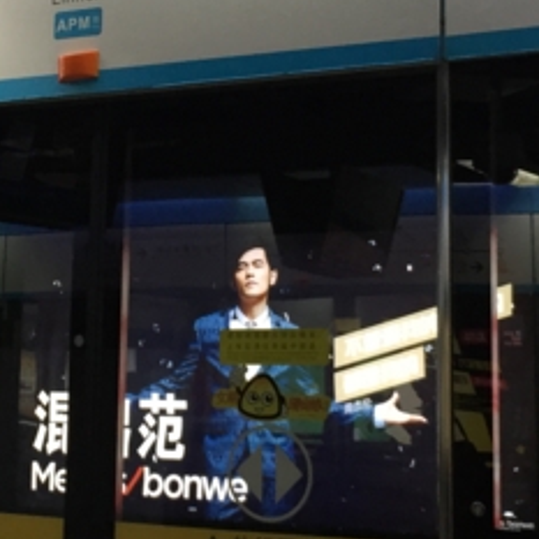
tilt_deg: +8.9
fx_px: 1550
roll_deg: -1.4
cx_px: 118
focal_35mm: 88
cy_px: 143
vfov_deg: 19.6
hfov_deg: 19.5
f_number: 2.2
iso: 40
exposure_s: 1/30
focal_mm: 4.15
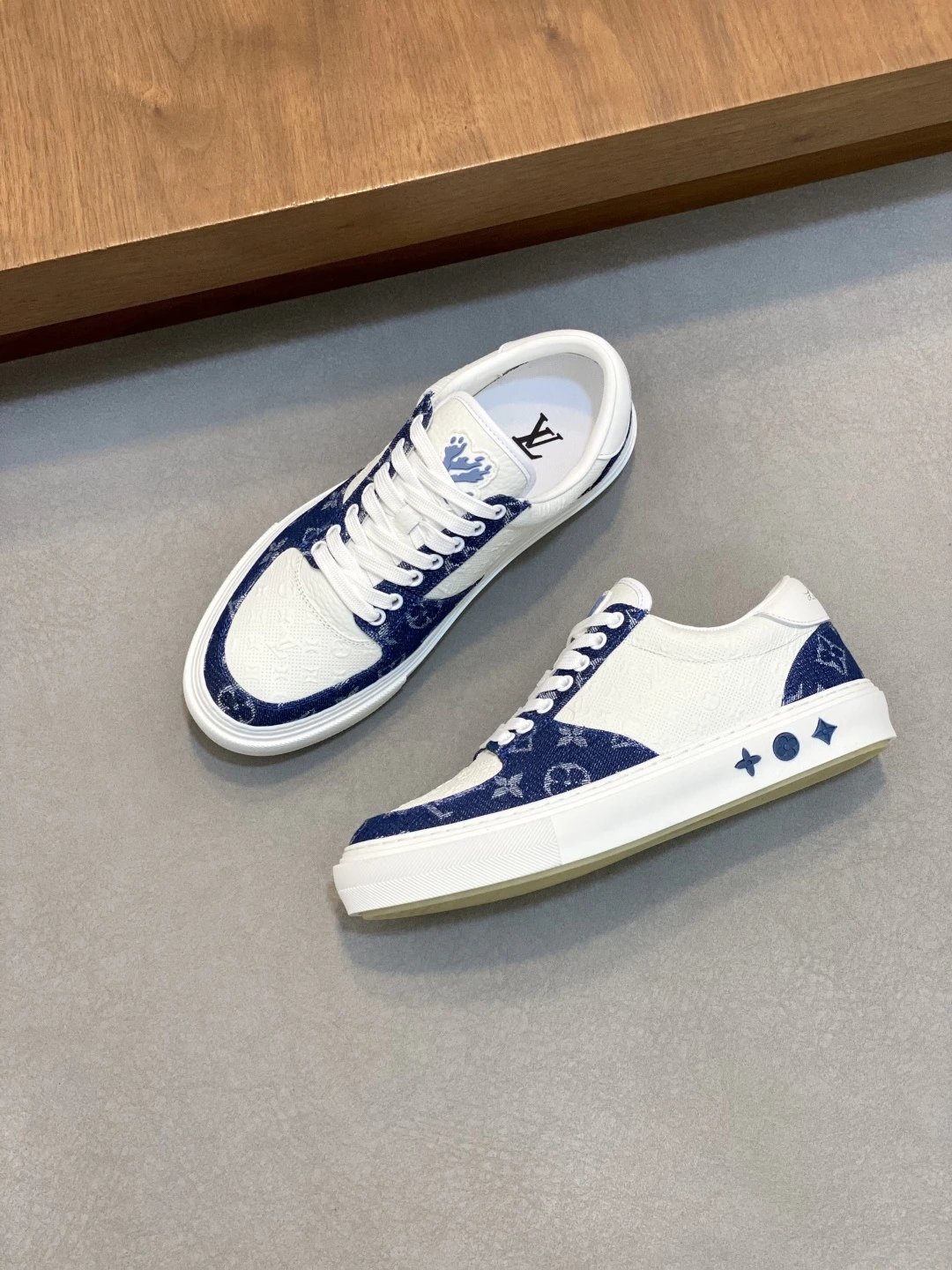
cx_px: 476
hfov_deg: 28.0
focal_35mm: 52
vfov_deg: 36.8
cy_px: 635
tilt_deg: -74.3
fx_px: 1907
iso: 80
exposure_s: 1/100
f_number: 2
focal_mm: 6
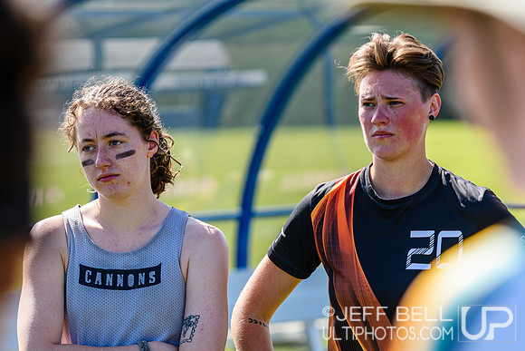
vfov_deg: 6.0
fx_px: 3320
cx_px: 306
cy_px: 146
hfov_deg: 9.0
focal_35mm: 228
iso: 160
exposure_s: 1/1250
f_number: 3.2
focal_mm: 130
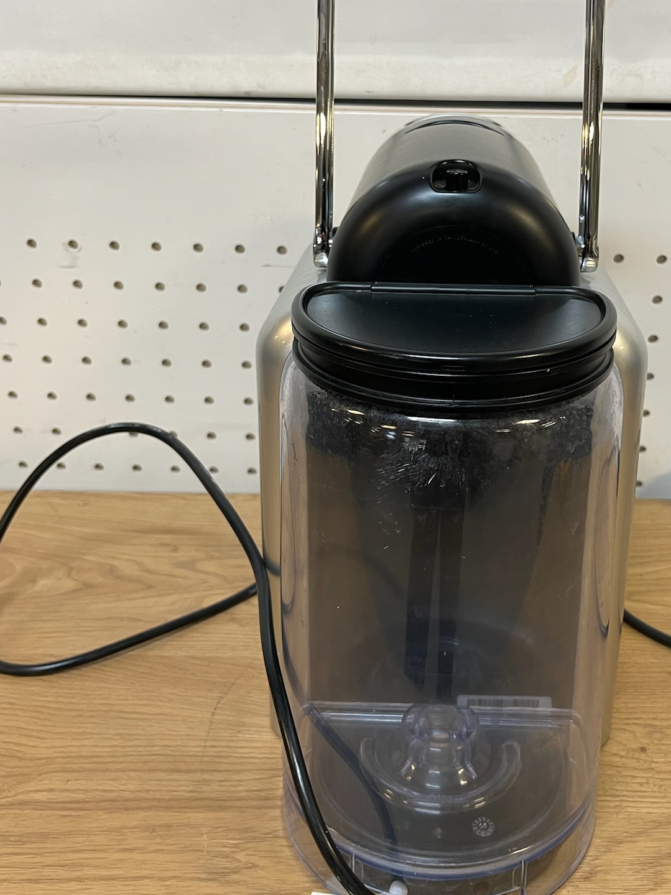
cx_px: 412
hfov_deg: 38.5
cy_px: 353
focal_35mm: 37
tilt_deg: -22.1
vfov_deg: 49.8
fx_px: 956
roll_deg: -1.1
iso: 80
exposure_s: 1/50
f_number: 1.6
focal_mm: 5.1
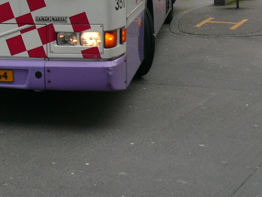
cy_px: -49
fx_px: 659
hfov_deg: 22.0
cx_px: 27
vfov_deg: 16.2
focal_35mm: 87
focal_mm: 4.6
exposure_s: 1/200
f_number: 2.8
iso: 100
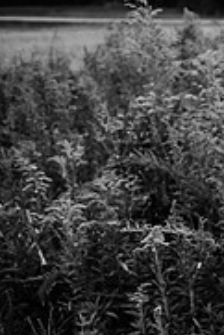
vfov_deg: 25.6
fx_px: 717
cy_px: 288
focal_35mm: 77
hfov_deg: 14.8
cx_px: 439
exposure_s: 1/400
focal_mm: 24
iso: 250
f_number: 2.5
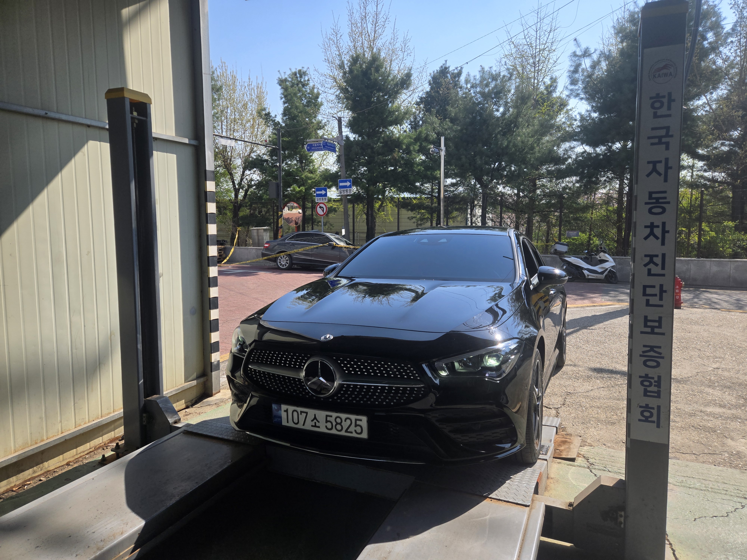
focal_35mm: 23
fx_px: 496
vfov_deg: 58.9
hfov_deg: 73.9
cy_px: 280
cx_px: 374
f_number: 1.8
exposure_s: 1/2921
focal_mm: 5.4
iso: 64
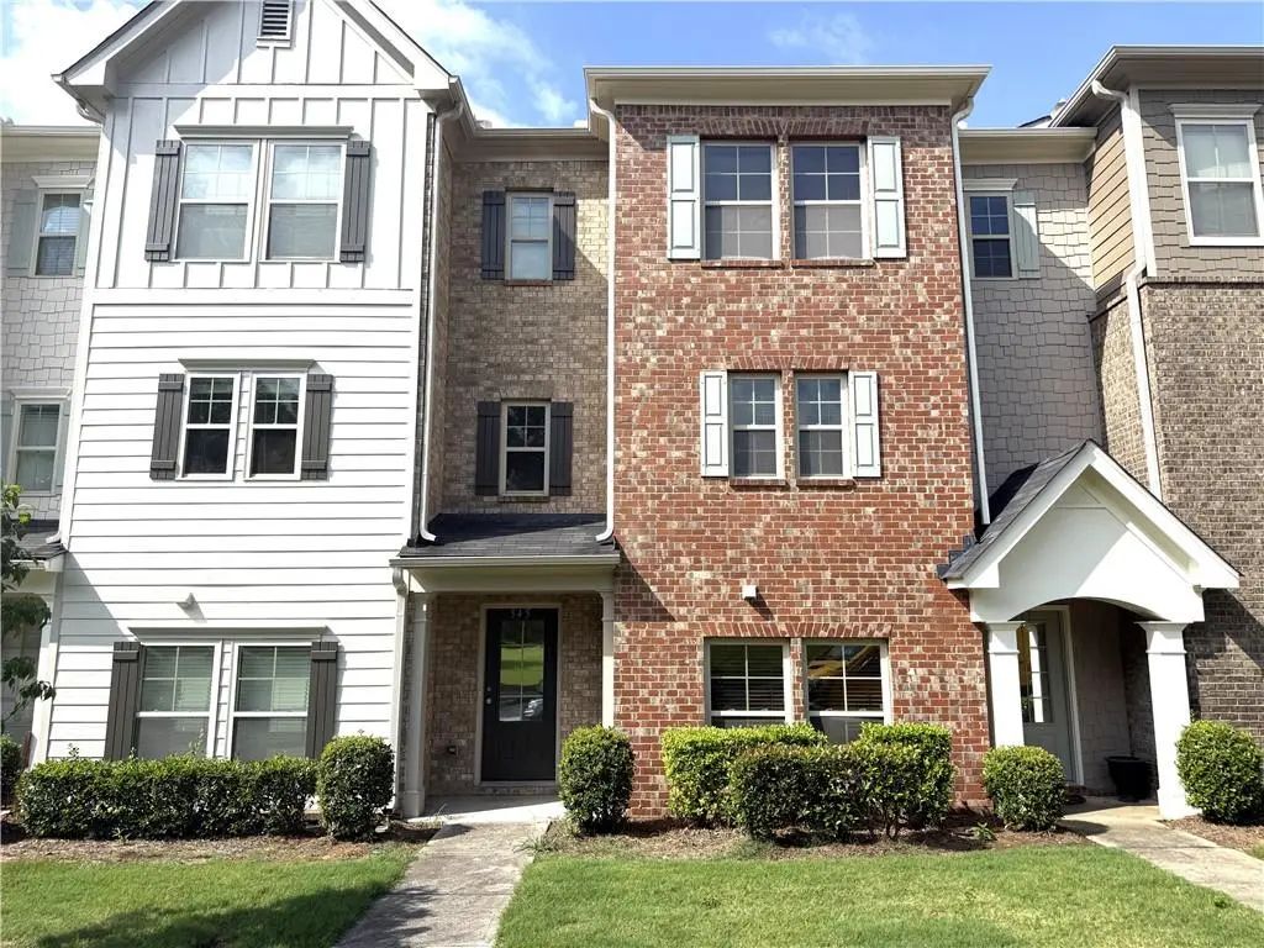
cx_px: 632
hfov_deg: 71.6
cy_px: 474
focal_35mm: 24
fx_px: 876
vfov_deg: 56.8
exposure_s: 1/4673
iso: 80
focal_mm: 6.76
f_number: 1.78
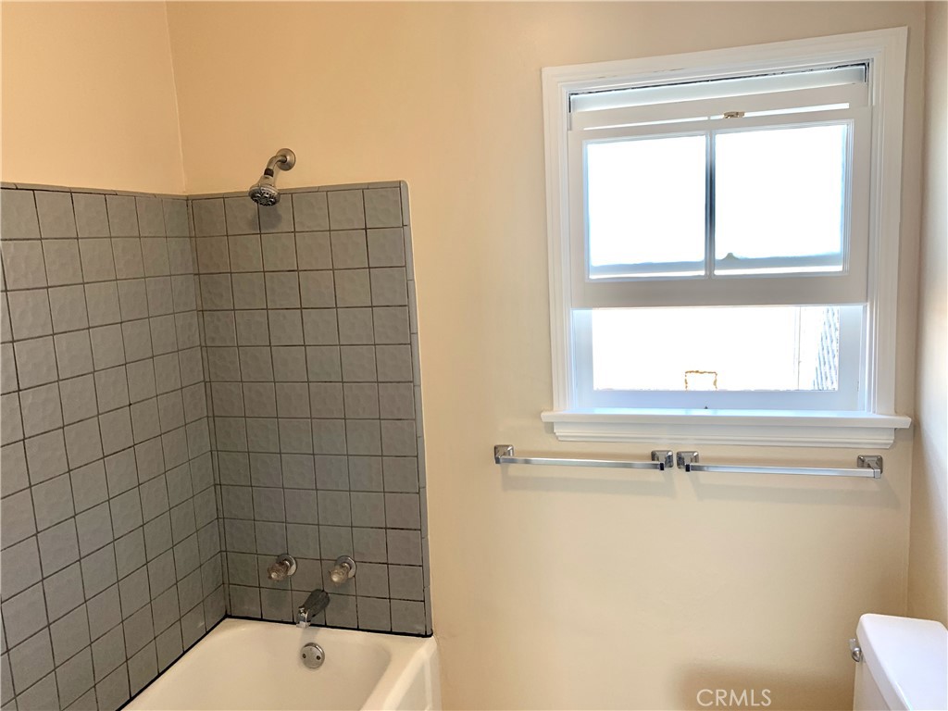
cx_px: 474
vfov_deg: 53.1
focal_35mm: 26
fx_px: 712
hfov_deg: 67.3
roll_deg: +2.3
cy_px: 356
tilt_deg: -7.9
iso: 50
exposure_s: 1/60
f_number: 1.8
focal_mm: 4.25
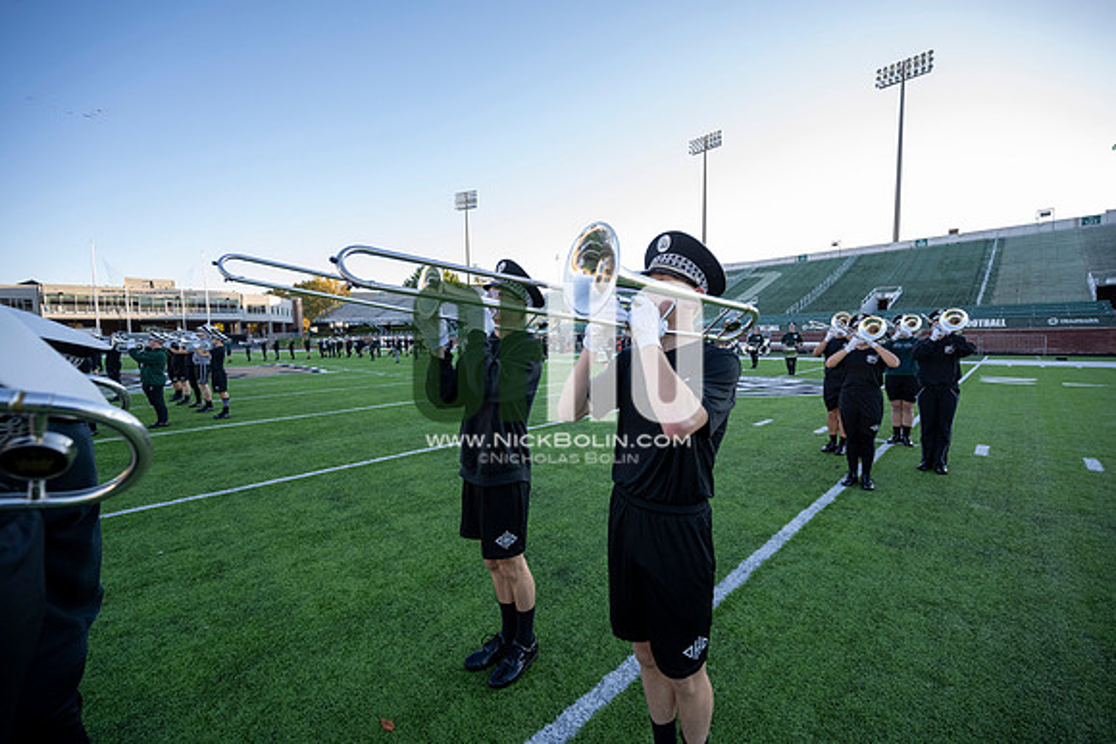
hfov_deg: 104.2
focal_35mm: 14
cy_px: 372
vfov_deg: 81.2
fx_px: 434
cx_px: 558
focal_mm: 14
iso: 500
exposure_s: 1/500
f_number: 4
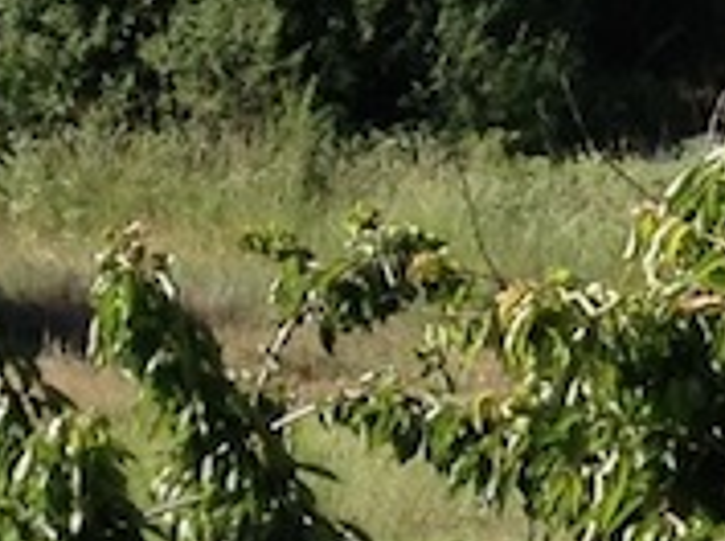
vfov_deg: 6.6
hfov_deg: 7.5
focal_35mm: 224
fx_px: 4682
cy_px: -143
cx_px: 2331
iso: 25
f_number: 2.4
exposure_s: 1/531
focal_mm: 3.3
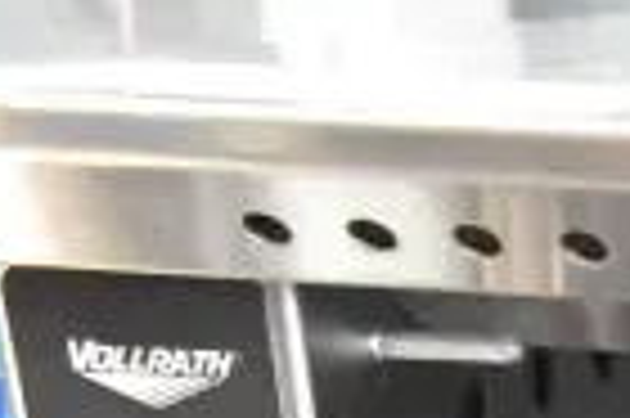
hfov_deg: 14.6
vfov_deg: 10.5
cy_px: 861
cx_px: 1238
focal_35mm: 118
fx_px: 2063
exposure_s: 1/30
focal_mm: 18
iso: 2200
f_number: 3.5
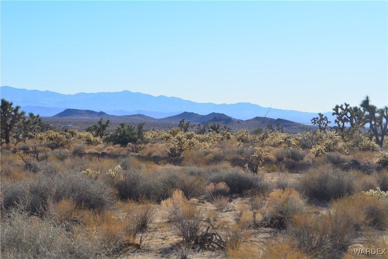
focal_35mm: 82
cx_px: 194
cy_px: 130
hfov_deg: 24.6
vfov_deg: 16.6
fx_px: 890
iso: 200
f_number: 11
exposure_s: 1/400
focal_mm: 55
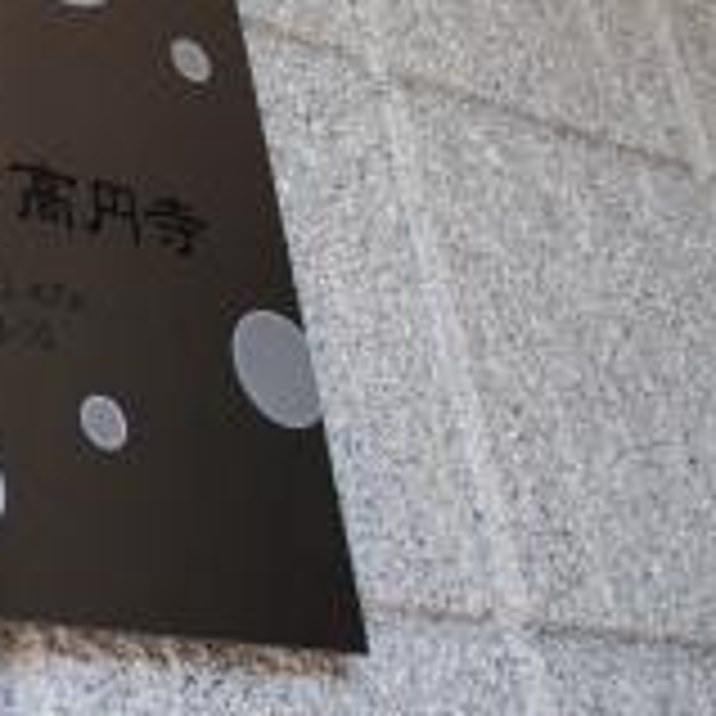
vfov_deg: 21.5
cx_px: -104
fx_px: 1849
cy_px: 95
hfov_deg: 20.7
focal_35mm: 79
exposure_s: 1/50
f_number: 3.8
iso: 200
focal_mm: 22
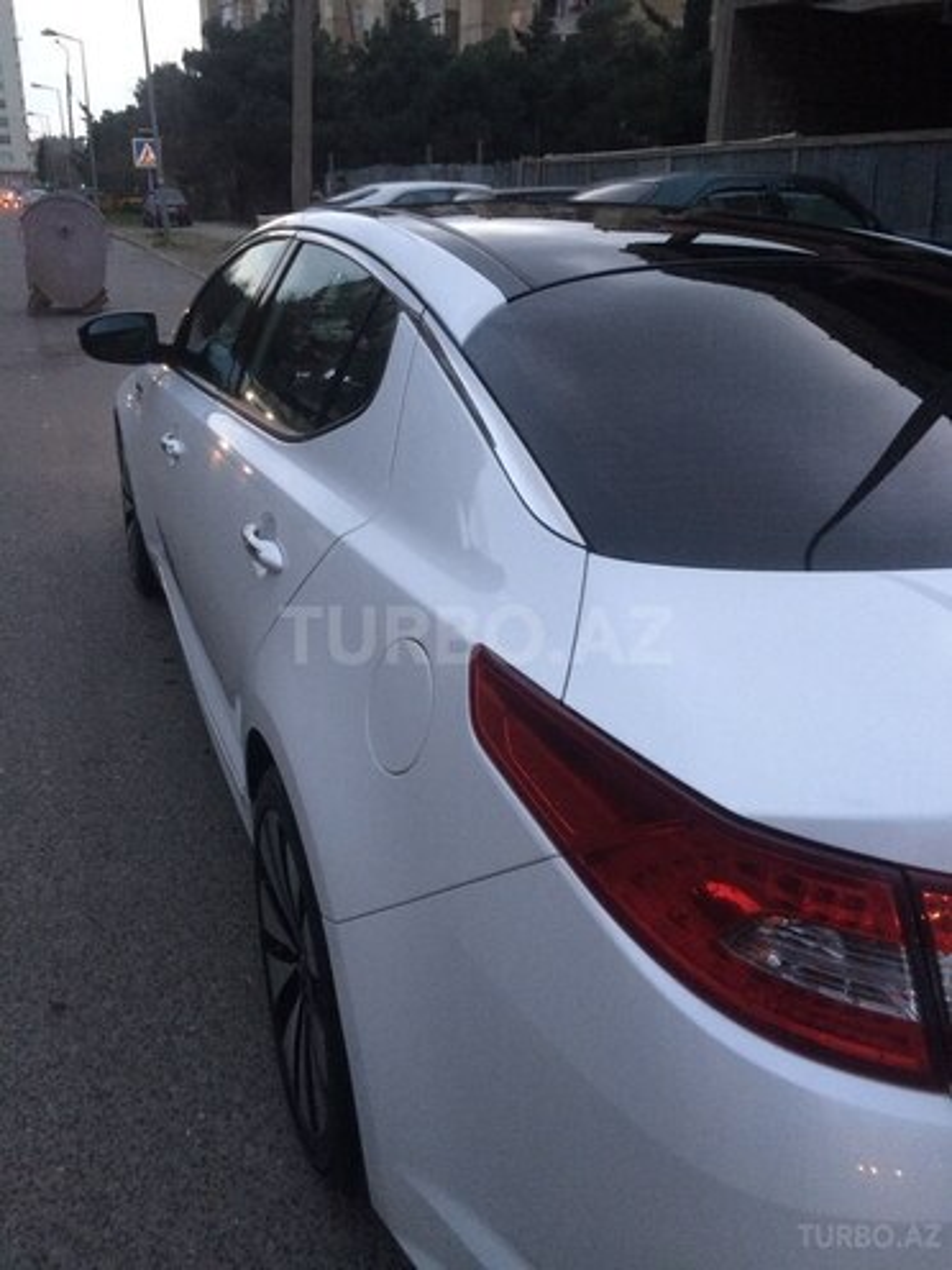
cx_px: 476
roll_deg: -0.4
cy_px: 635
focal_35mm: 29
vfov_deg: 61.7
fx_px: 1063
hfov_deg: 48.2
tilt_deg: -22.3
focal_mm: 4.15
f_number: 2.2
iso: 200
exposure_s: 1/33
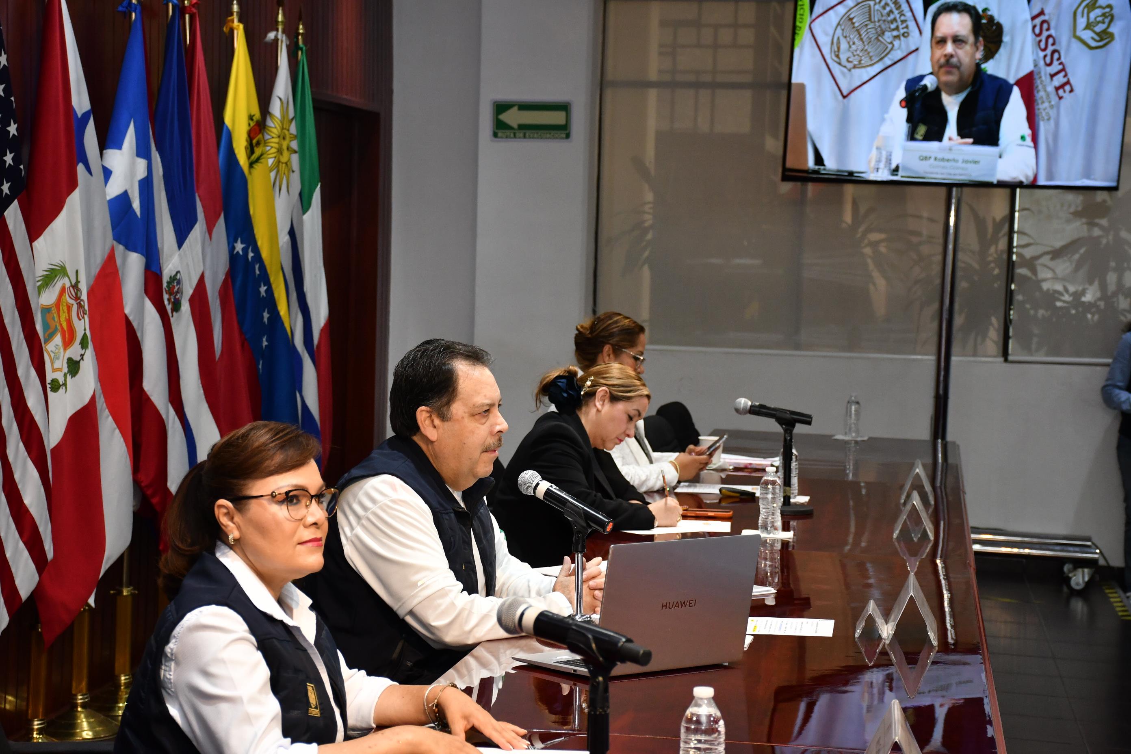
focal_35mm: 75
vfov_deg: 18.2
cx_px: 566
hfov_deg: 27.0
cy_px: 377
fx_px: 2356
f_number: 5.6
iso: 1000
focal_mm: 50
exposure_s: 1/100
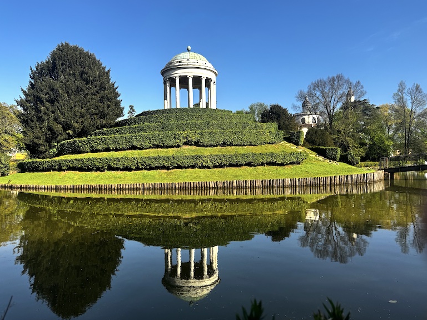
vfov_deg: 54.9
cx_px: 217
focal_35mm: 25
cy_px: 159
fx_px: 308
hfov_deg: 69.4
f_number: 1.78
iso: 80
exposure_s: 1/2506
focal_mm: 6.76
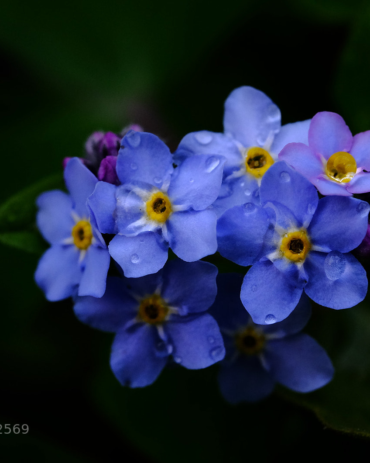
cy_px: 231
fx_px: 2327
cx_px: 150
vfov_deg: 11.4
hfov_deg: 9.1
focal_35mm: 170
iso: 1600
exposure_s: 1/350
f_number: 8
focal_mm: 80
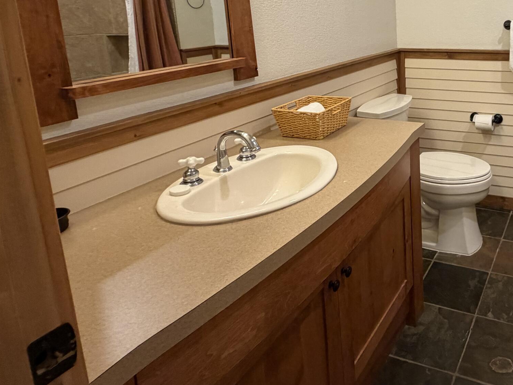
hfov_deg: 56.6
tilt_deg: -9.6
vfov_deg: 46.9
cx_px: 440
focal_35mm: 28
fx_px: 415
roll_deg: +1.2
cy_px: 73
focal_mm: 2.22
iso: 320
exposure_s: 1/60
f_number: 2.2
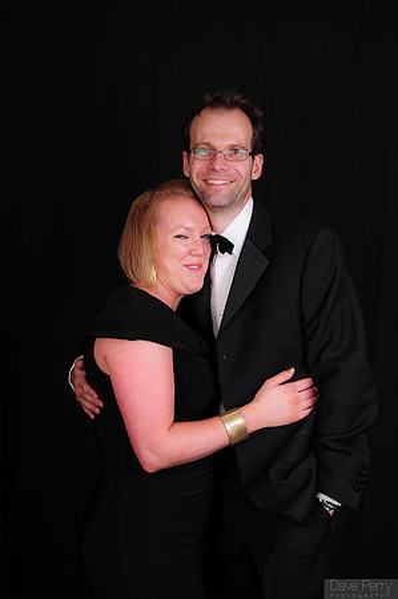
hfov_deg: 26.4
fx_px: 848
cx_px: 199
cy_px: 300
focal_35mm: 51
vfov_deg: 38.9
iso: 200
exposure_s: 1/125
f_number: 8
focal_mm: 34
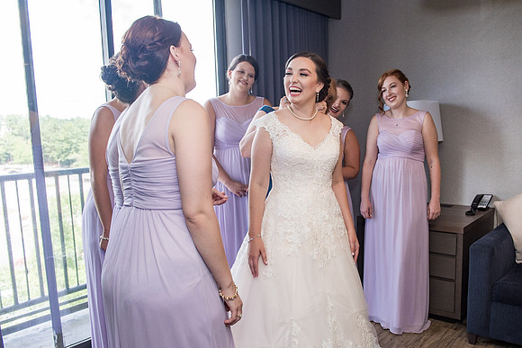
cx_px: 297
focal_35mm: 33
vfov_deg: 40.2
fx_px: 475
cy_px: 199
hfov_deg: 57.4
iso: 800
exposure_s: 1/200
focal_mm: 28
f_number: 5.6
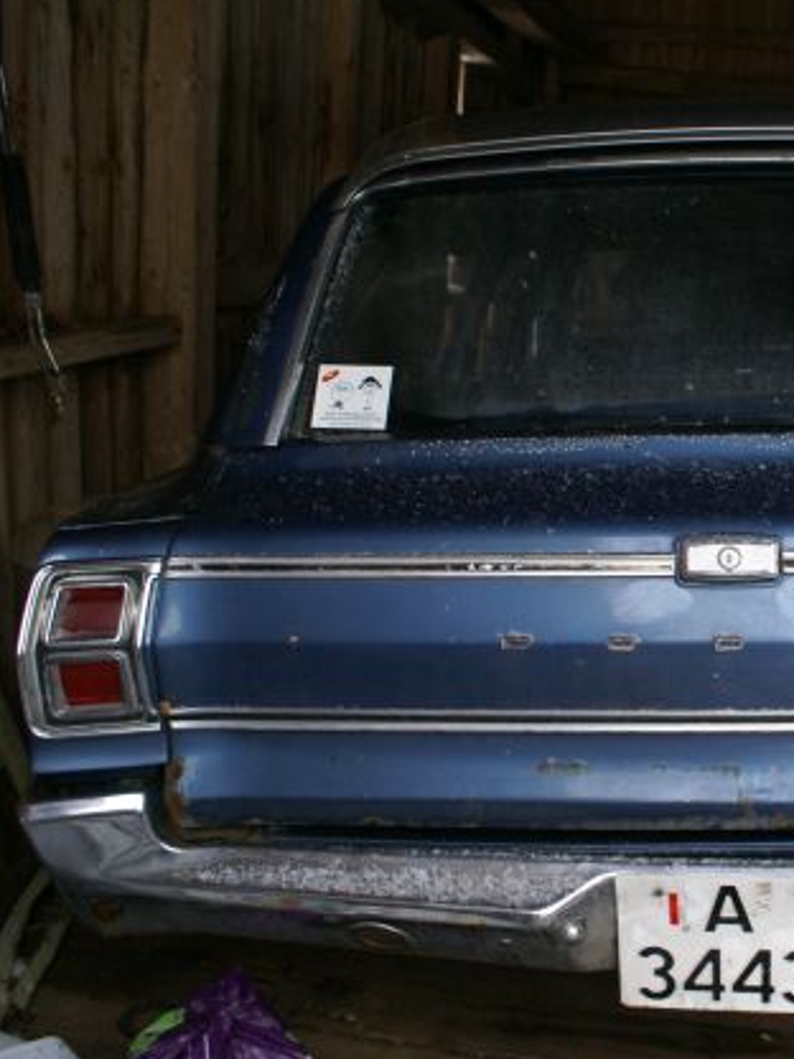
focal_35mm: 40
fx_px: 1223
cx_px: 730
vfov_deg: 46.8
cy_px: 527
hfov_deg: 33.8
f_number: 3.5
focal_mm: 18
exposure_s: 1/20
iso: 400
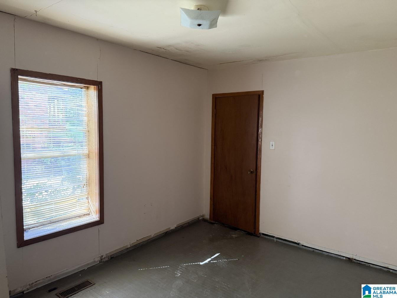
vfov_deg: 56.8
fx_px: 275
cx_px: 198
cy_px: 149
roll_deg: -0.1
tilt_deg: -4.5
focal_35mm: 24
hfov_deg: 71.6
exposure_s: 1/60
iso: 320
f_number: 1.78
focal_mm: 6.76
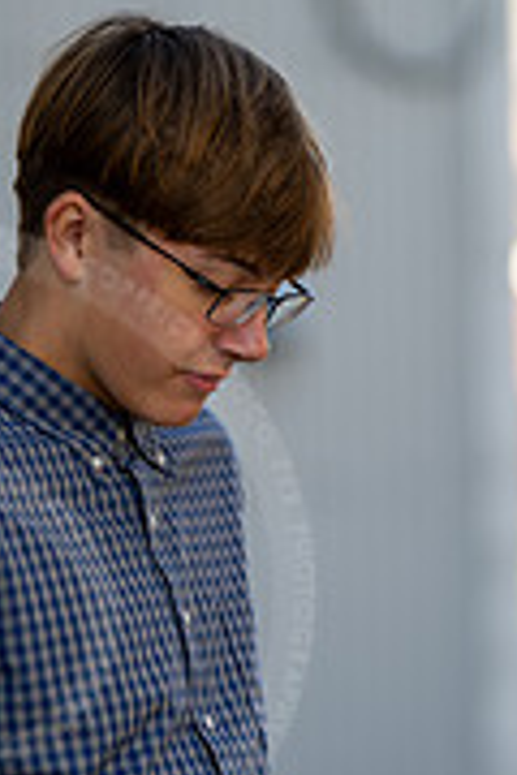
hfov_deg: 6.5
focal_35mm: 212
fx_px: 4566
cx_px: 17
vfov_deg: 9.6
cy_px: 741
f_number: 1.2
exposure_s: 1/1000
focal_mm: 85
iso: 100
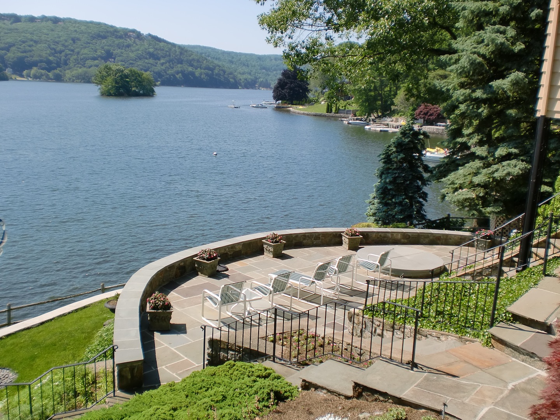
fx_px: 566
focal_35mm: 35
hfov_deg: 52.6
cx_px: 280
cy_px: 210
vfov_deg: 40.7
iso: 64
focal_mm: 6.3
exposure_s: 1/800
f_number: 3.1
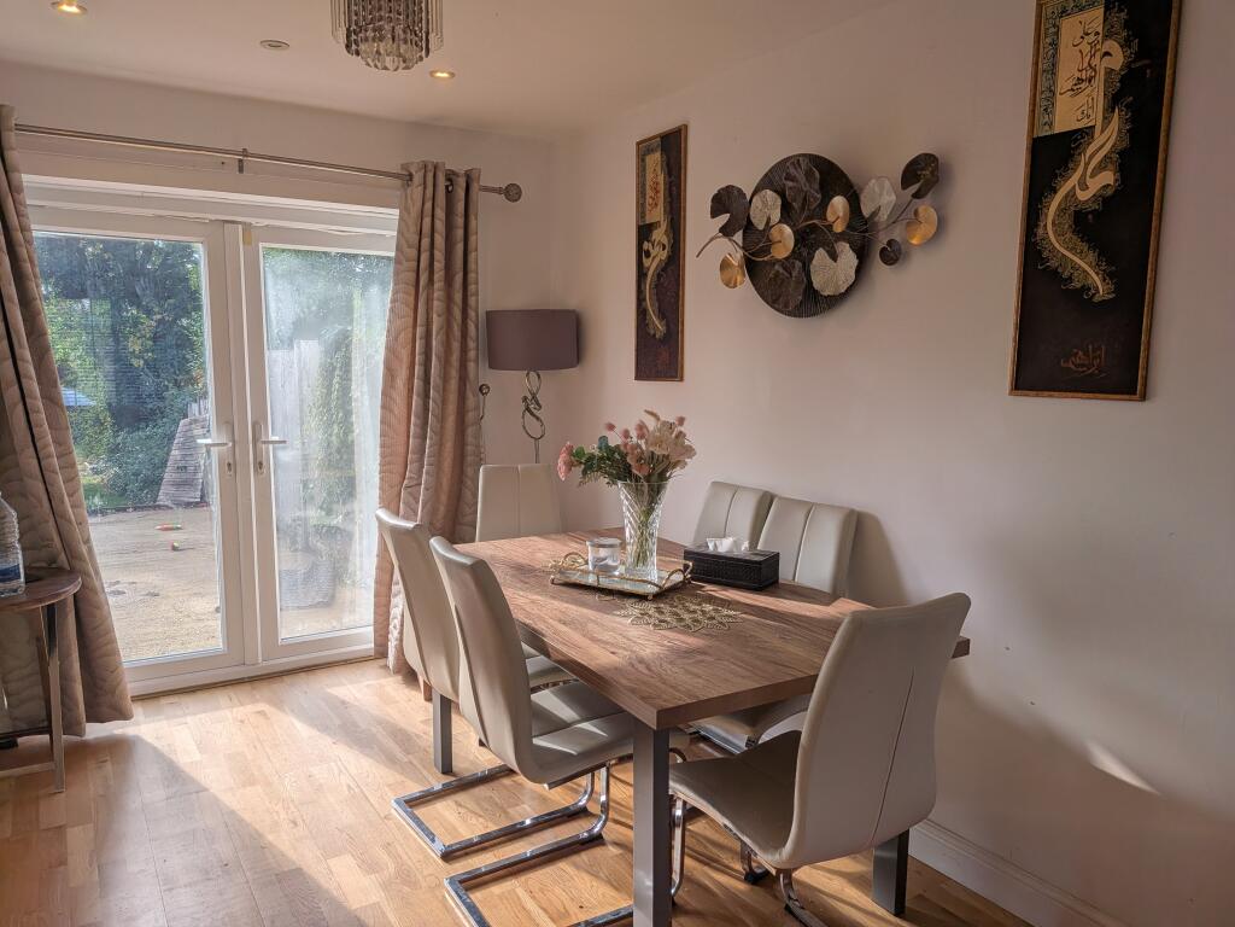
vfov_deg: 56.8
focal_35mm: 24
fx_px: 856
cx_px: 618
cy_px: 464
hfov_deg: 71.6
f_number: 1.7
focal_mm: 4.53
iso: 27
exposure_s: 1/305
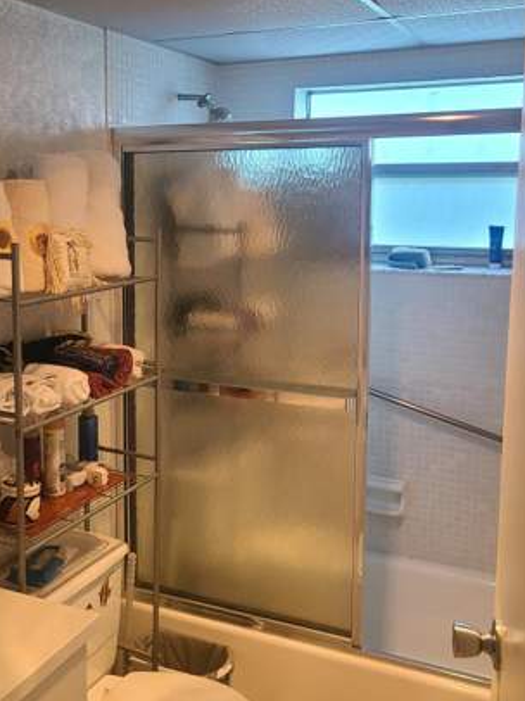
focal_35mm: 41
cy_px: 316
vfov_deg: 45.7
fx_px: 830
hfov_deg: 34.8
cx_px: 178
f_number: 1.8
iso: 64
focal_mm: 5.4
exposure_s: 1/60
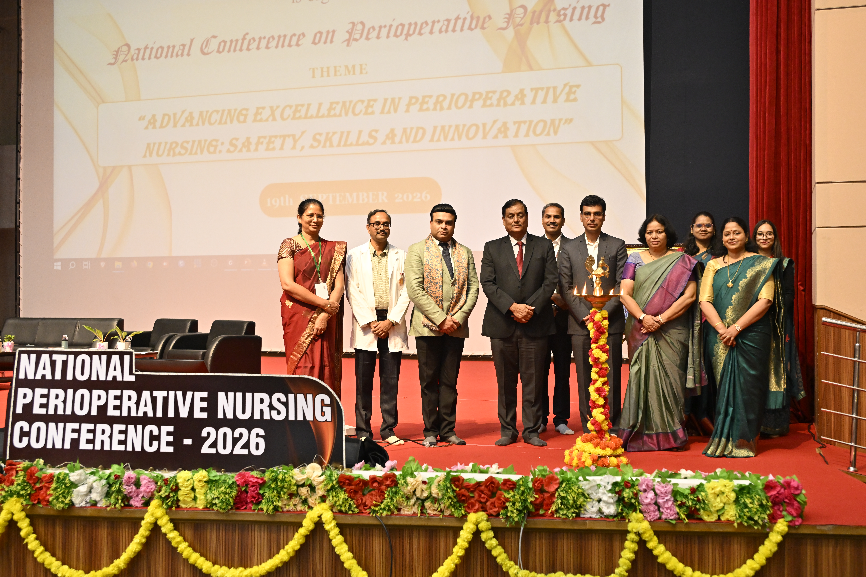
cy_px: 288
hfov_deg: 47.4
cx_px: 433
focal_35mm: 41
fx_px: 986
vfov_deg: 32.6
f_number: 4
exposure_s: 1/125
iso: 3200
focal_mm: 41
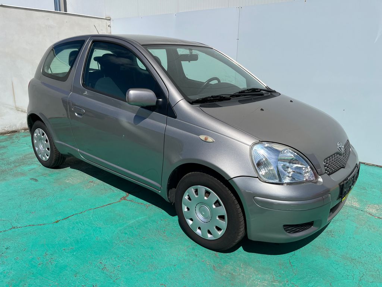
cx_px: 191
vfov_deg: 53.1
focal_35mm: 26
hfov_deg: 67.3
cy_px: 144
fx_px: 287
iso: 50
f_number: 1.6
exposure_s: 1/6494
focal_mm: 5.1
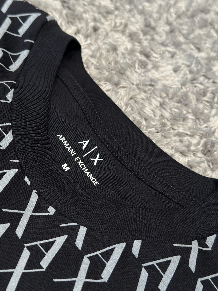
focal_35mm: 48
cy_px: 146
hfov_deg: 30.3
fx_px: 403
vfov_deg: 39.7
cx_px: 109
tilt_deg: -50.9
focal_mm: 6.86
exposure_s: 1/60
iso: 80
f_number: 1.78
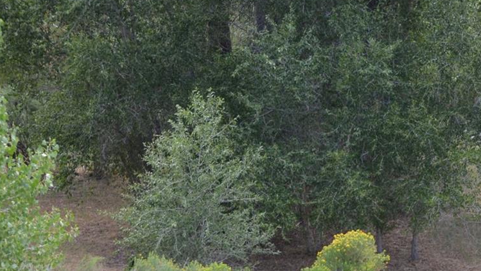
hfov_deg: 11.6
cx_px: 480
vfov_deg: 6.6
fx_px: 2349
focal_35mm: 184
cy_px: 228
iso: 220
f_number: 4
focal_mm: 55
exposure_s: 1/125
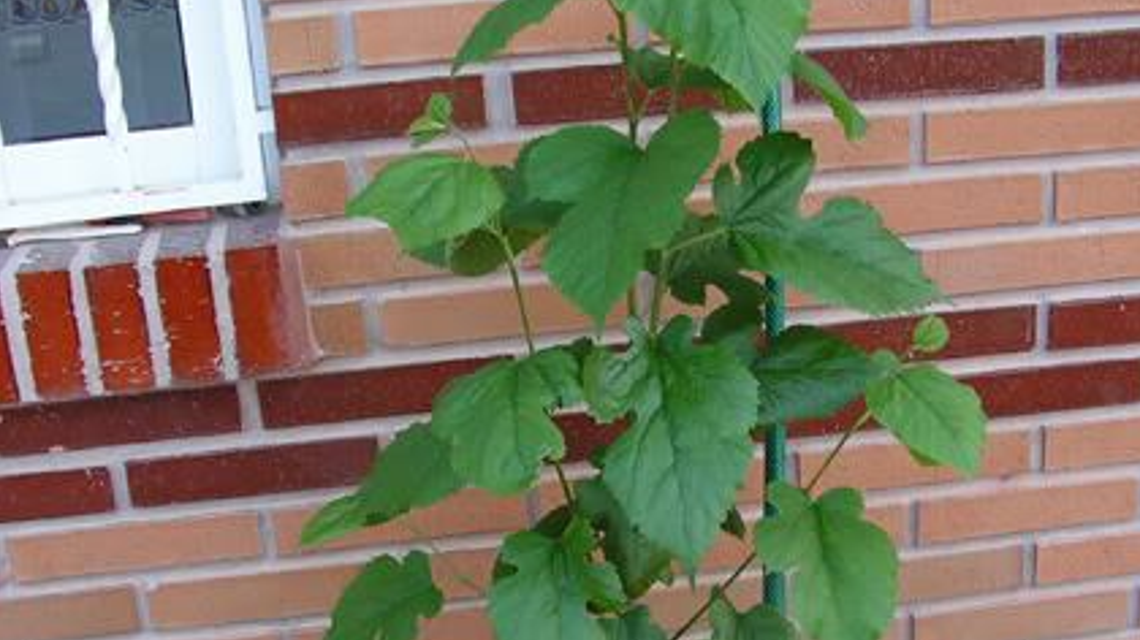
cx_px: 574
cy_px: 476
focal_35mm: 53
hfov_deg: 39.2
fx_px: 1602
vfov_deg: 22.4
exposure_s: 1/60
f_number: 3.2
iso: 64
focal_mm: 6
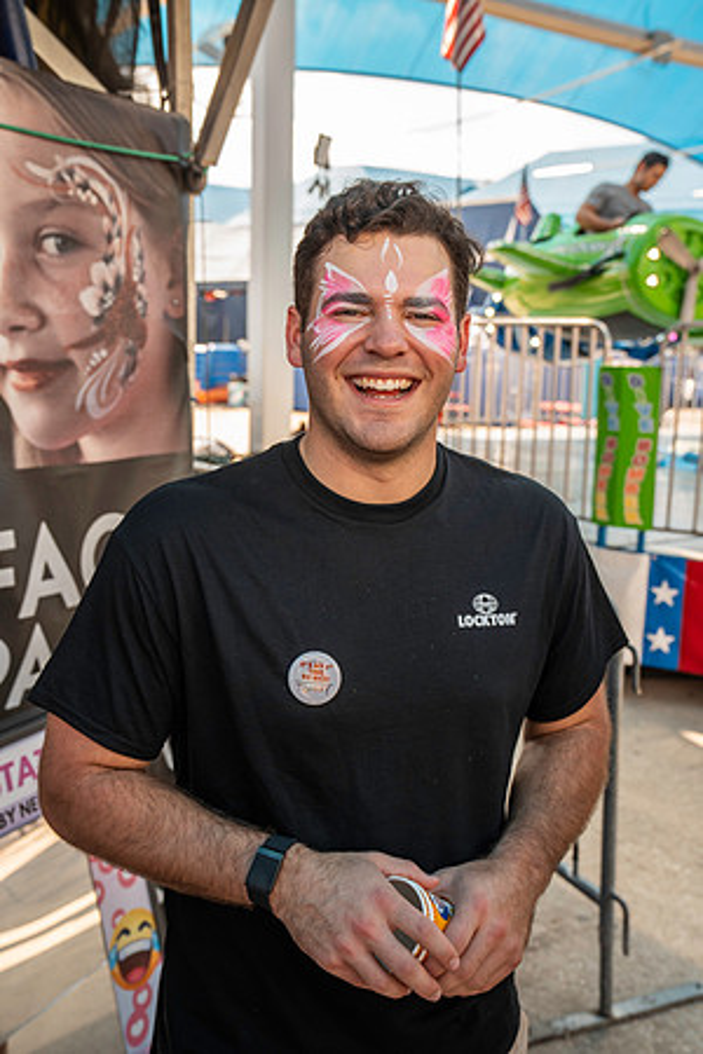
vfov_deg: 53.1
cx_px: 352
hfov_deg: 36.9
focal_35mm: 36
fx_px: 1054
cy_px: 527
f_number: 4.5
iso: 200
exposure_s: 1/200
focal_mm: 36
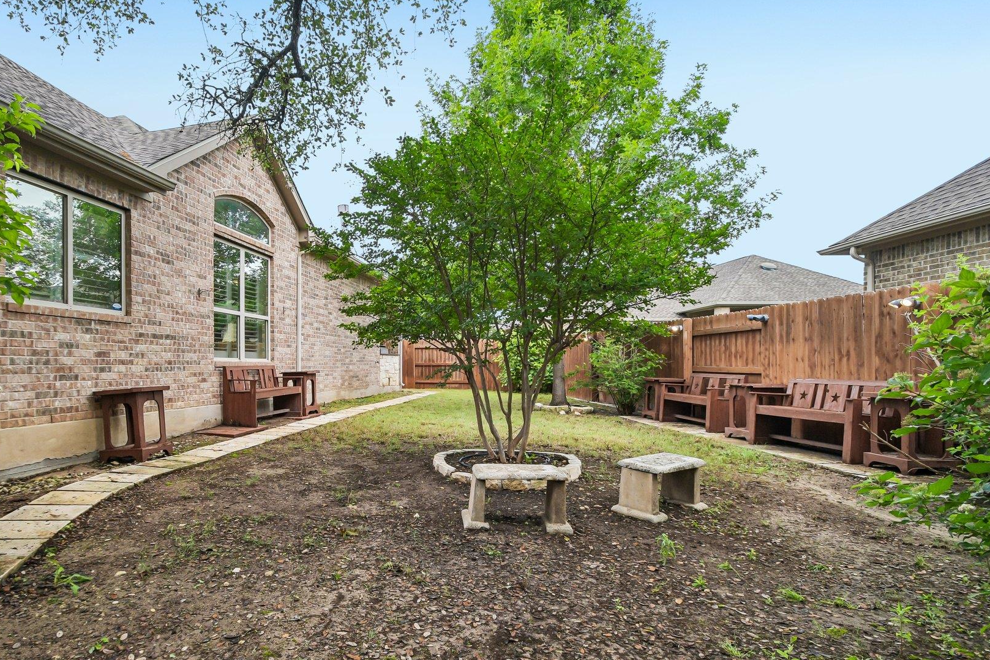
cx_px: 383
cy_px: 343
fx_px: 522
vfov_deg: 64.5
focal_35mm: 19
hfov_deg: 85.5
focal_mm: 10
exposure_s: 1/160
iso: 400
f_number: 8
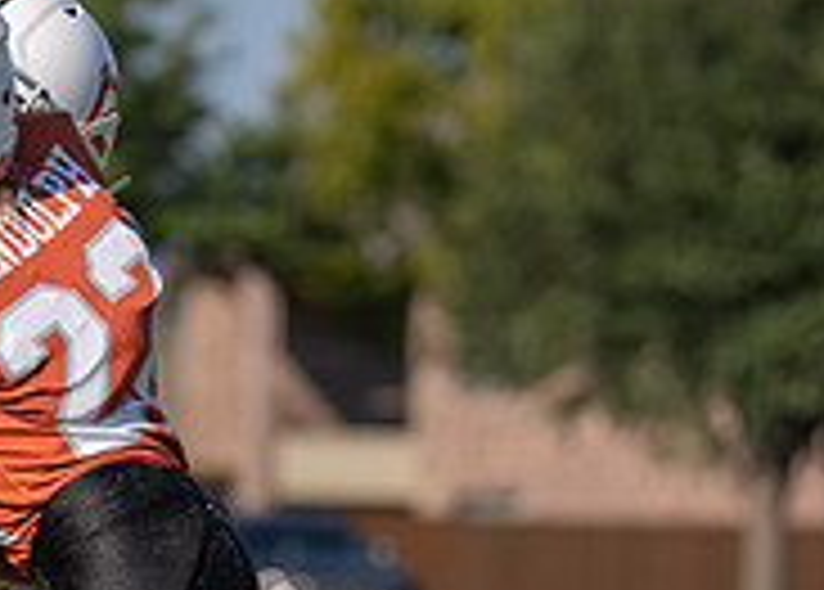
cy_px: 485
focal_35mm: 531
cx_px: -210
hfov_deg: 3.8
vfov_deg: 2.7
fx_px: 12436
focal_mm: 96
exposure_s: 1/2500
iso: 100
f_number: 2.8
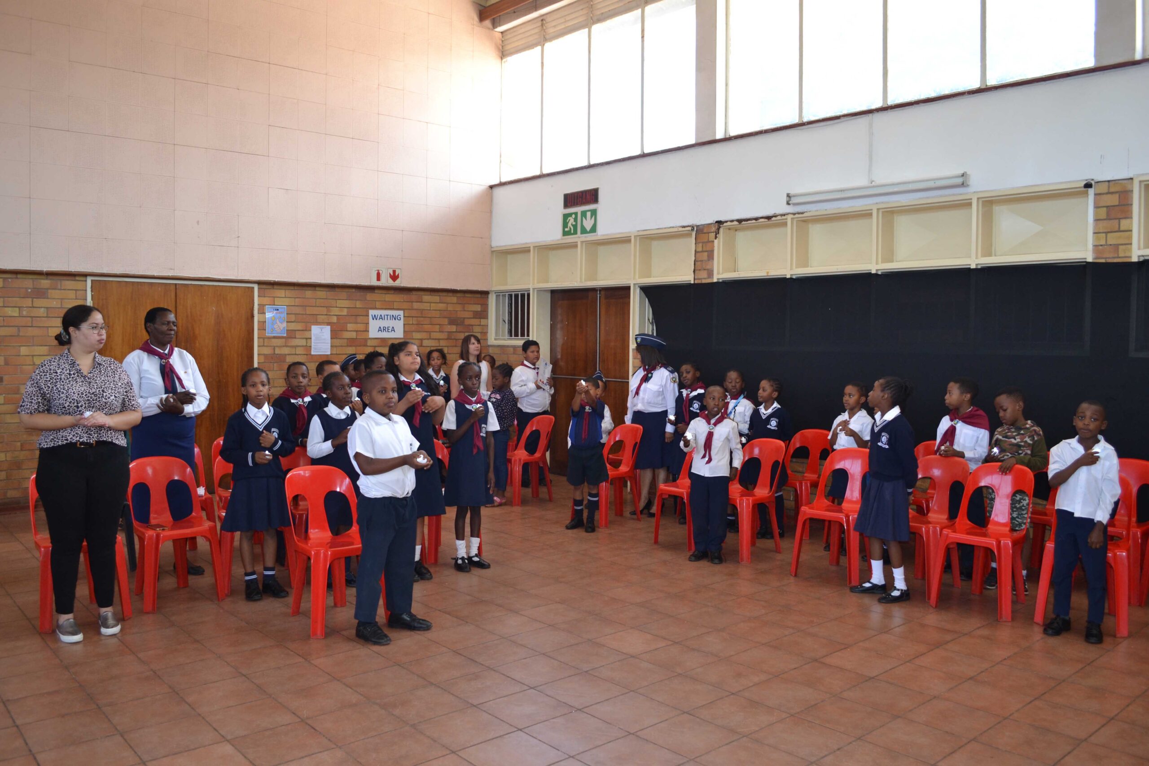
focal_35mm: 27
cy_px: 383
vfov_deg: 47.9
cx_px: 574
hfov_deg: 67.4
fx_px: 862
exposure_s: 1/125
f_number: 4
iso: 400
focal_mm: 18
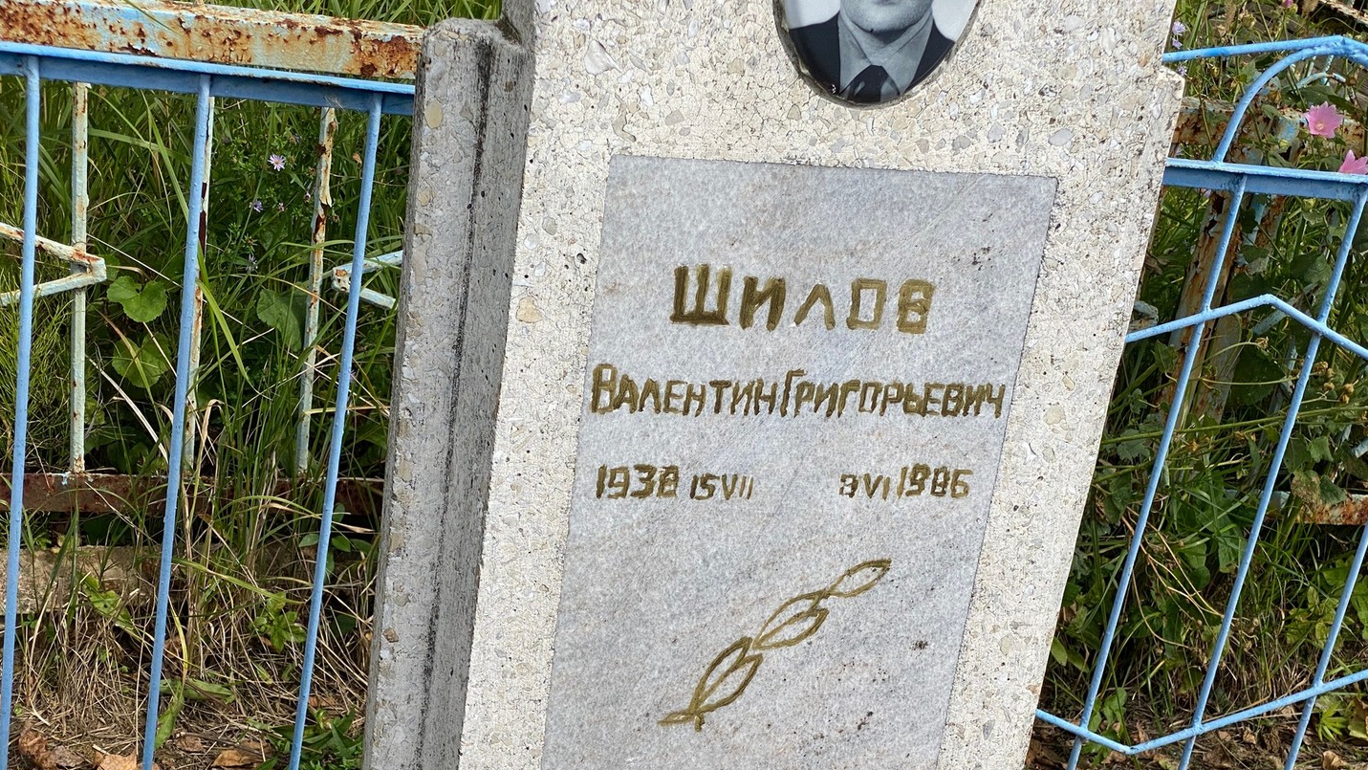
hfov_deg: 36.6
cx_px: 684
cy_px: 511
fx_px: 2068
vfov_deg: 21.0
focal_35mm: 57
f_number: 2
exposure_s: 1/1020
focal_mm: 6
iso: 20
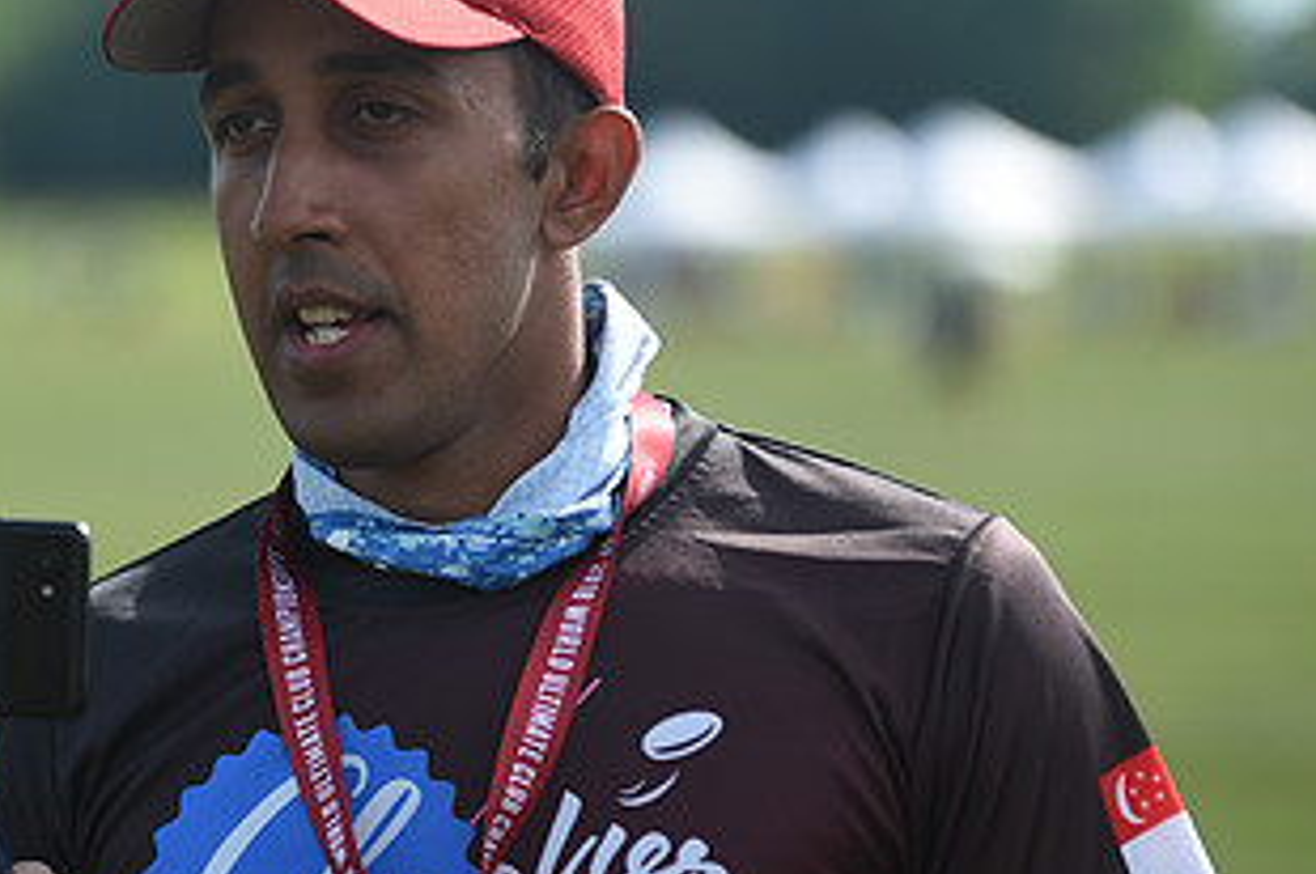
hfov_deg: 7.9
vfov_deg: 5.2
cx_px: 361
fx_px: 9567
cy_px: 320
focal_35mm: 262
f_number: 3.2
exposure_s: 1/1000
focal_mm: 140
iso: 100
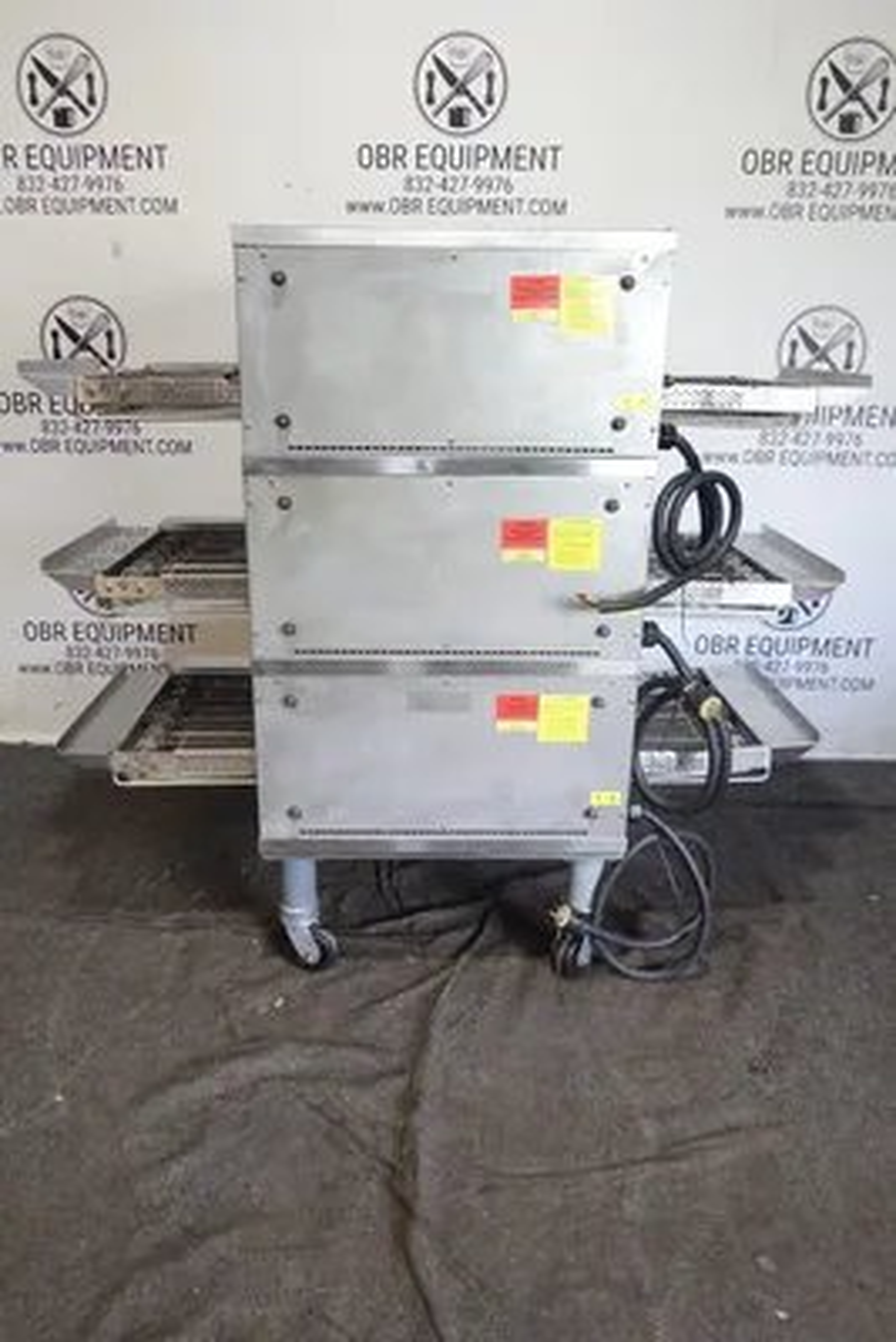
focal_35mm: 27
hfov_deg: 48.0
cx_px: 448
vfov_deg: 67.4
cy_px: 671
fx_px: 1007
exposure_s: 1/30
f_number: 3.2
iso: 320
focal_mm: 10.17
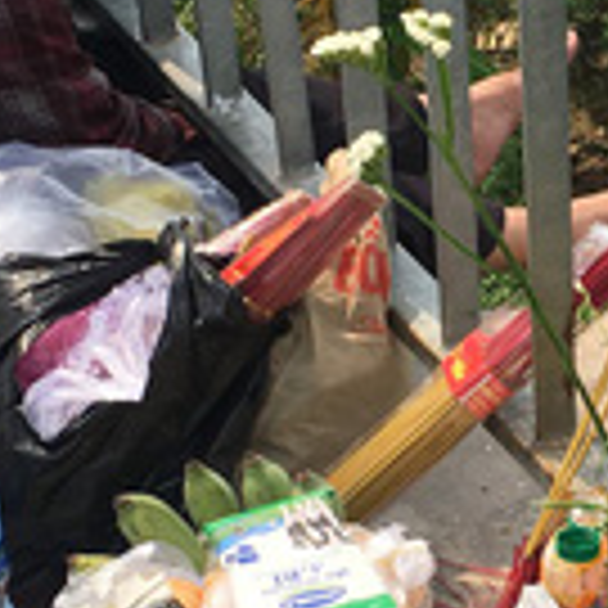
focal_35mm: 125
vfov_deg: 13.9
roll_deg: +0.3
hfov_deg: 13.8
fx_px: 2484
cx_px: 585
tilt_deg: -35.5
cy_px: 358
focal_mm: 4.15
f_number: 2.2
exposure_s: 1/1672
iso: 25
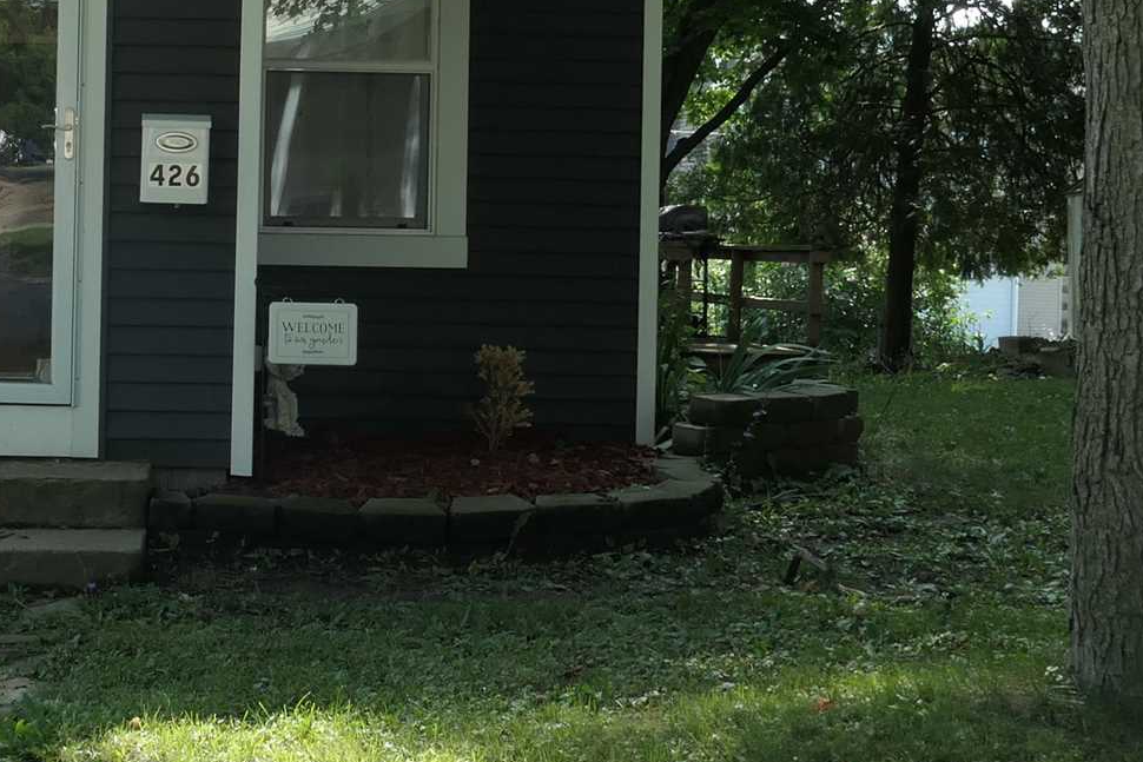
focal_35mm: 76
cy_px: 233
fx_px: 2413
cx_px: 84
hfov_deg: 25.7
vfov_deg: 17.9
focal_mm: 8.8
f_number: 8
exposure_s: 1/60
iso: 200
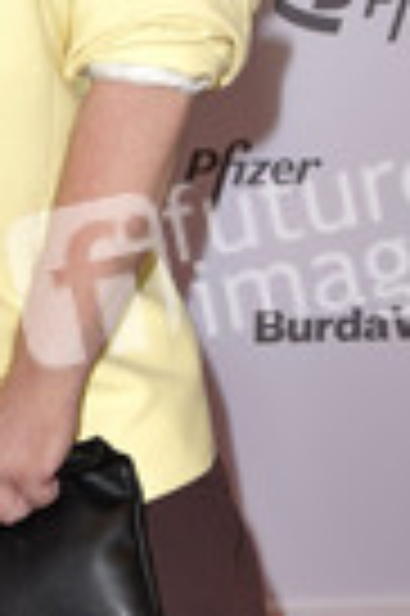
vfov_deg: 16.4
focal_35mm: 123
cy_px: 36
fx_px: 2106
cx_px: -171
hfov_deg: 10.8
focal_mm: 42
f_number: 6.3
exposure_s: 1/200
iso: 640
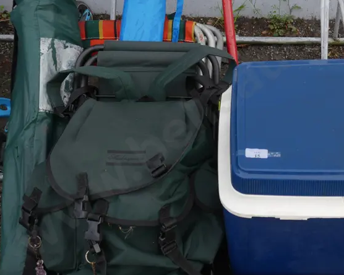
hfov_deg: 25.9
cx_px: 276
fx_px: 733
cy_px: 59
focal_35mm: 72
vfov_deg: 21.0
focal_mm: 20
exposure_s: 1/160
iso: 200
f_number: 5
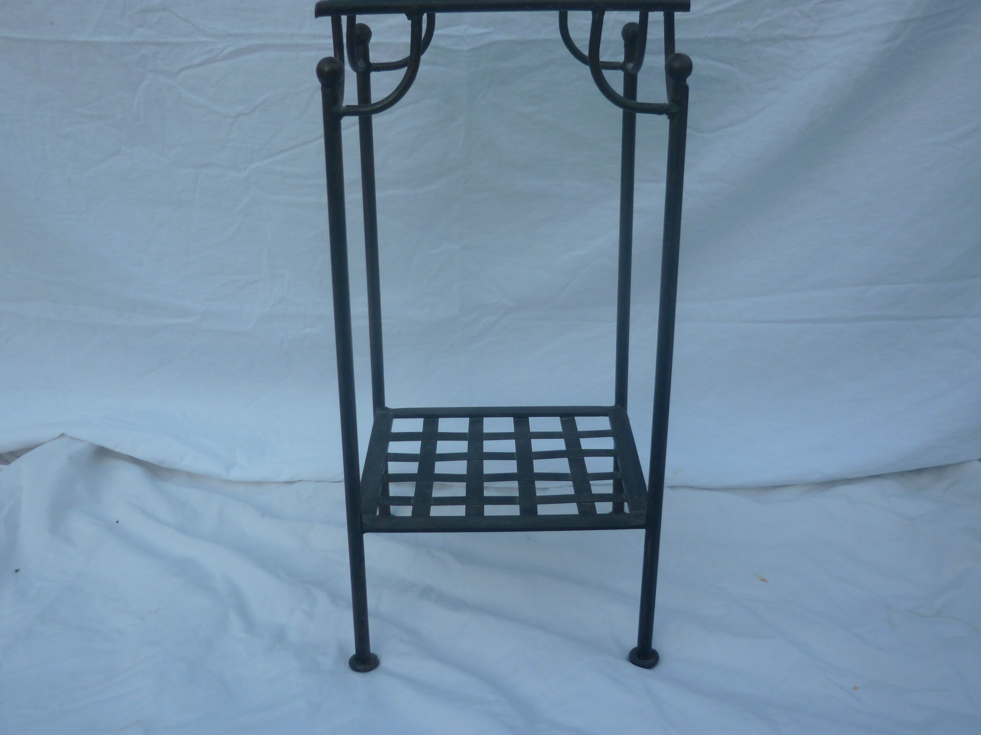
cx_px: 515
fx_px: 1105
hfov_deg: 47.8
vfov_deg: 36.7
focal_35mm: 39
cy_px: 315
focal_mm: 5.5
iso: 80
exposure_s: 1/250
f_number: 2.8
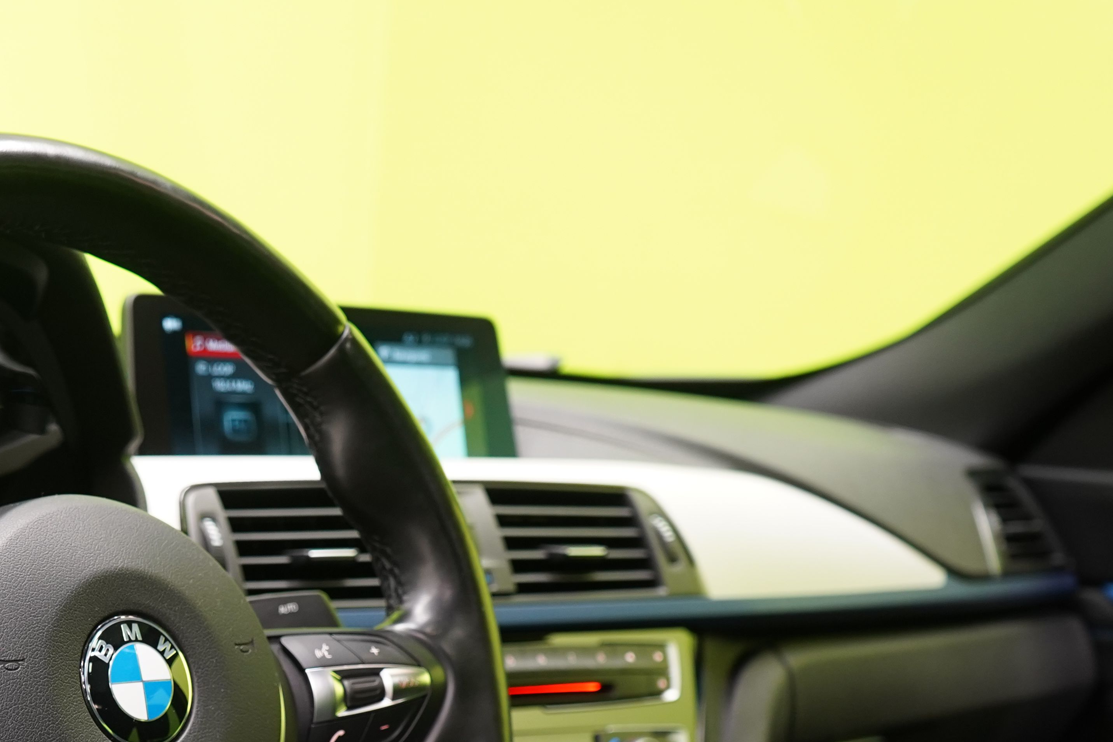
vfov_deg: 20.4
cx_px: 90
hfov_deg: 29.5
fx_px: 2009
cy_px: 690
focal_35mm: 65
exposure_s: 1/20
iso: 1250
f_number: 5
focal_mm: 31
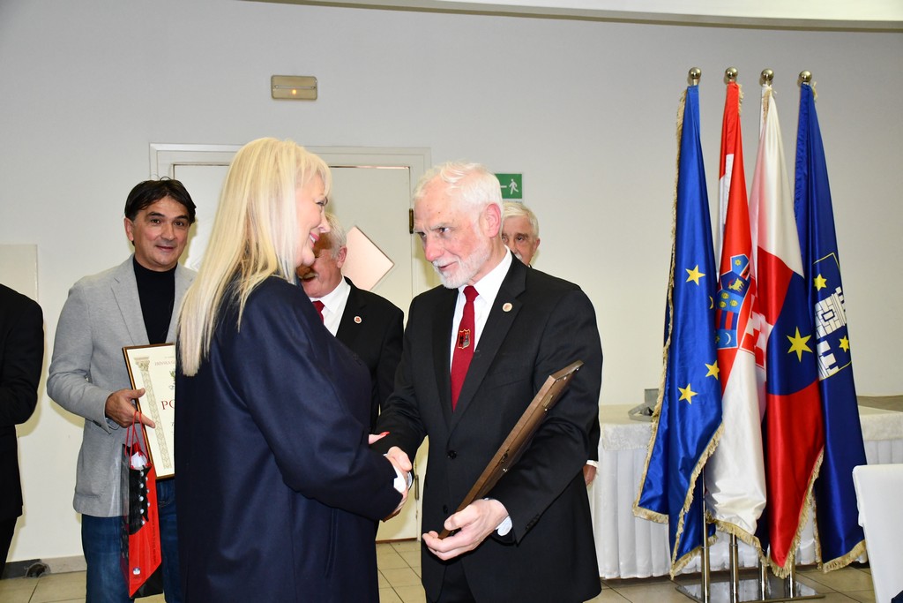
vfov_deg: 33.4
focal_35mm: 40
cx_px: 452
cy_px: 302
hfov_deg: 48.5
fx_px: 1003
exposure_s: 1/60
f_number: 4
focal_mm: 27
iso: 2000
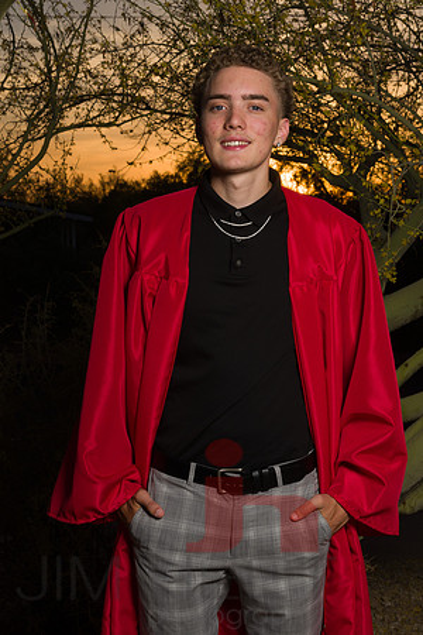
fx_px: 1163
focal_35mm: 66
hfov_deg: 20.6
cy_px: 318
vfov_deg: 30.5
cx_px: 212
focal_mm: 66
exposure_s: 1/200
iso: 160
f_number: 16
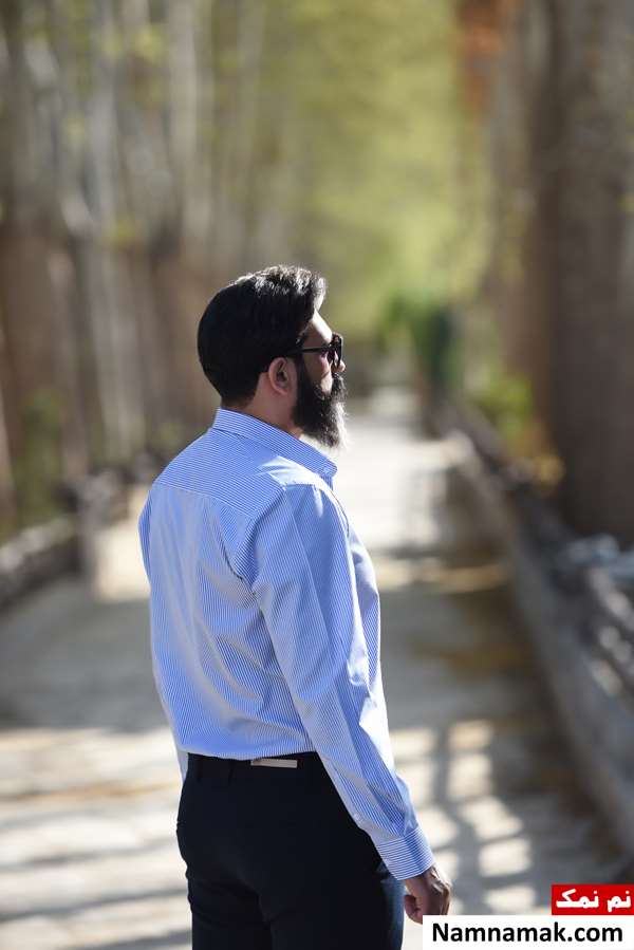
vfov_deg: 13.7
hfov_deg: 9.2
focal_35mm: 150
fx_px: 3959
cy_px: 475
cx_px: 317
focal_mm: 150
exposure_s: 1/800
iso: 200
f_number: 2.8
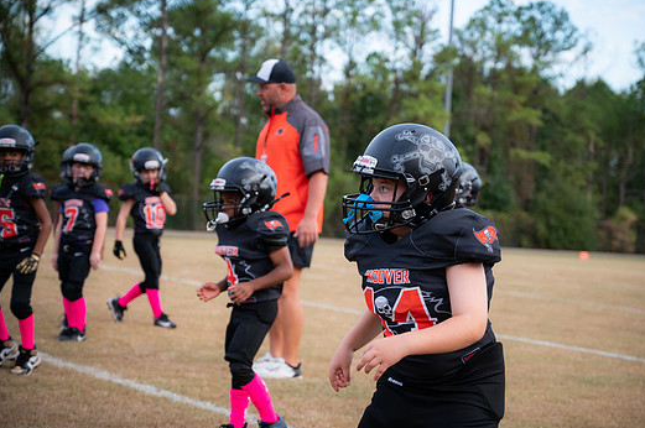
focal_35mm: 78
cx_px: 357
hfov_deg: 26.0
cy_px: 220
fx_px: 1396
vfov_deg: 17.4
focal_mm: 70
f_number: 4
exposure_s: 1/640
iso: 640
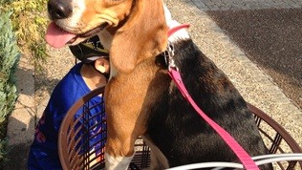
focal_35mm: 54
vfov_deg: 21.8
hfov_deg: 37.9
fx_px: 433
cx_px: 94
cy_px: 22
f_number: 2.4
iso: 64
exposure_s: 1/824
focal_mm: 4.28
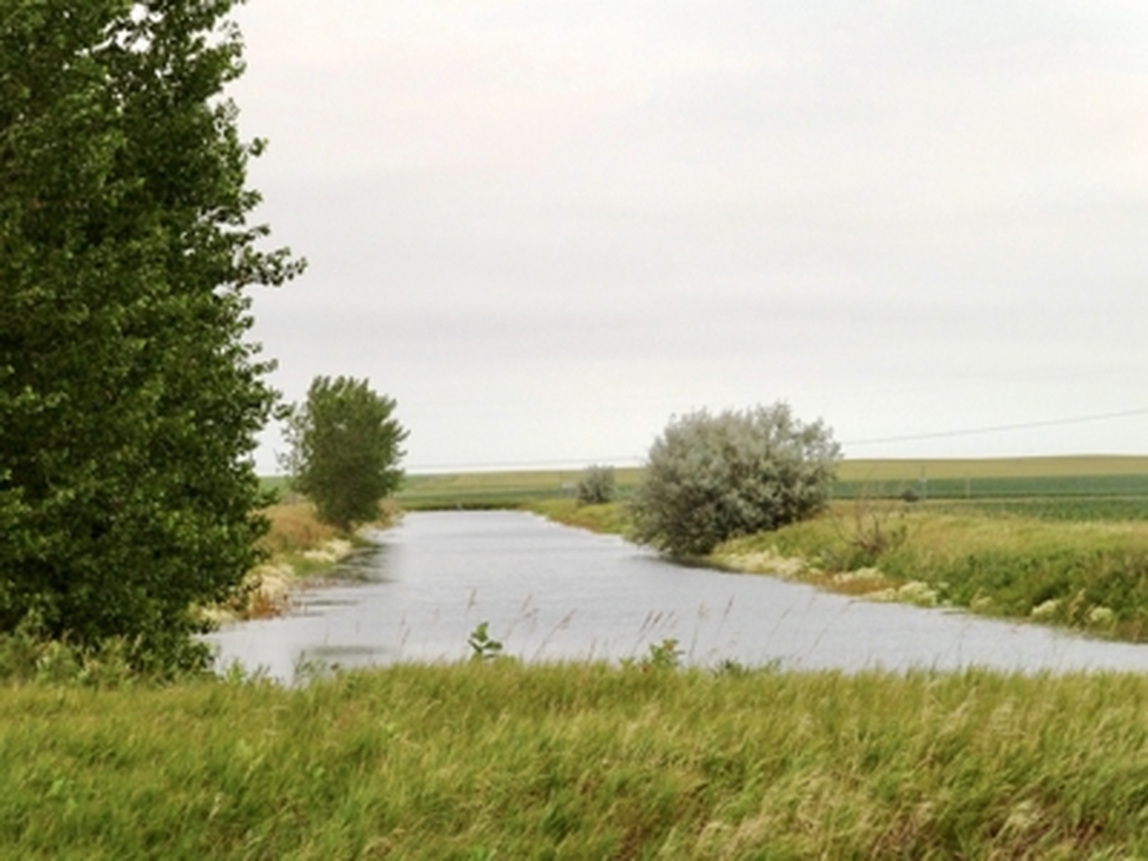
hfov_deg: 17.6
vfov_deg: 13.2
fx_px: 3714
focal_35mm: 112
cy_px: 430
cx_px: 574
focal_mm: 19.1
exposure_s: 1/400
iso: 400
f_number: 11
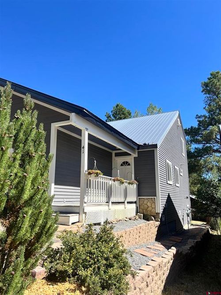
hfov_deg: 53.0
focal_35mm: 26
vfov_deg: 67.3
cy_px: 148
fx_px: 221
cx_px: 110
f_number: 1.5
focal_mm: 5.7
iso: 50
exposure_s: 1/3257
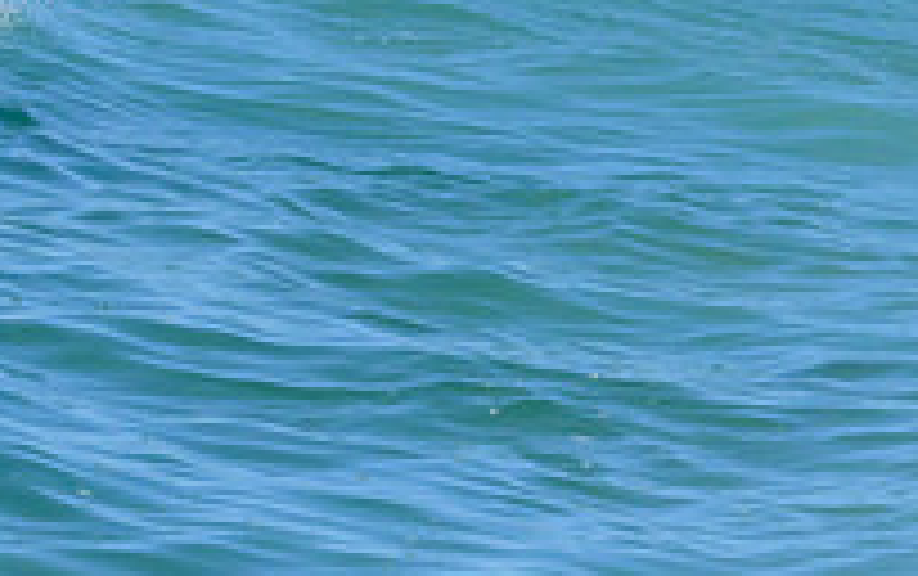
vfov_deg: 0.7
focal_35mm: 1908
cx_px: -634
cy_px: -335
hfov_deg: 1.1
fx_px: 47788
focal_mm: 520
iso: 1600
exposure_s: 1/2000
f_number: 16
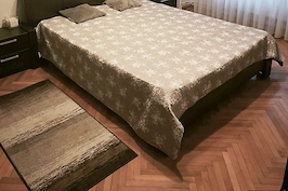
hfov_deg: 53.1
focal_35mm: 36
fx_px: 288
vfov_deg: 34.3
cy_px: 11
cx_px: 134
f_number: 1.62
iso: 250
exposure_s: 1/100
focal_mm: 6.45
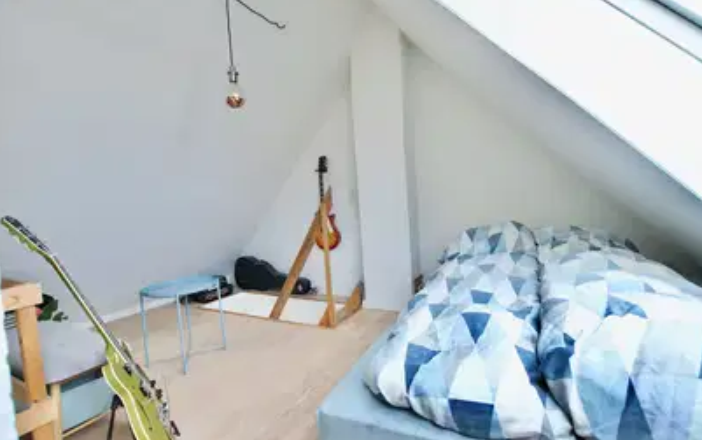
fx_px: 306
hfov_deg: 97.8
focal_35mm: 16
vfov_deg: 71.3
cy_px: 224
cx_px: 362
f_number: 5.6
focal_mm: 10
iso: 800
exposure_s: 1/100
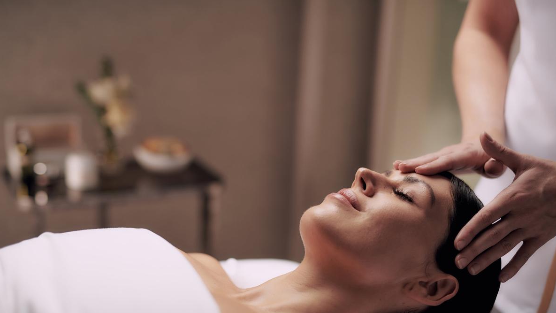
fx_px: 781
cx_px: 280
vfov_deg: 22.6
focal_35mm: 53
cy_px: 186
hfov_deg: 39.2
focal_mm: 50
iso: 50
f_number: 2.2
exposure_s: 1/250
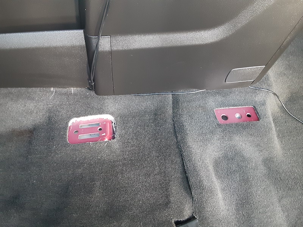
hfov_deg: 65.3
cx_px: 152
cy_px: 114
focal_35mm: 27
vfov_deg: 51.4
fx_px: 236
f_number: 1.9
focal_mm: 2.91
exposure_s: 1/24
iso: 320
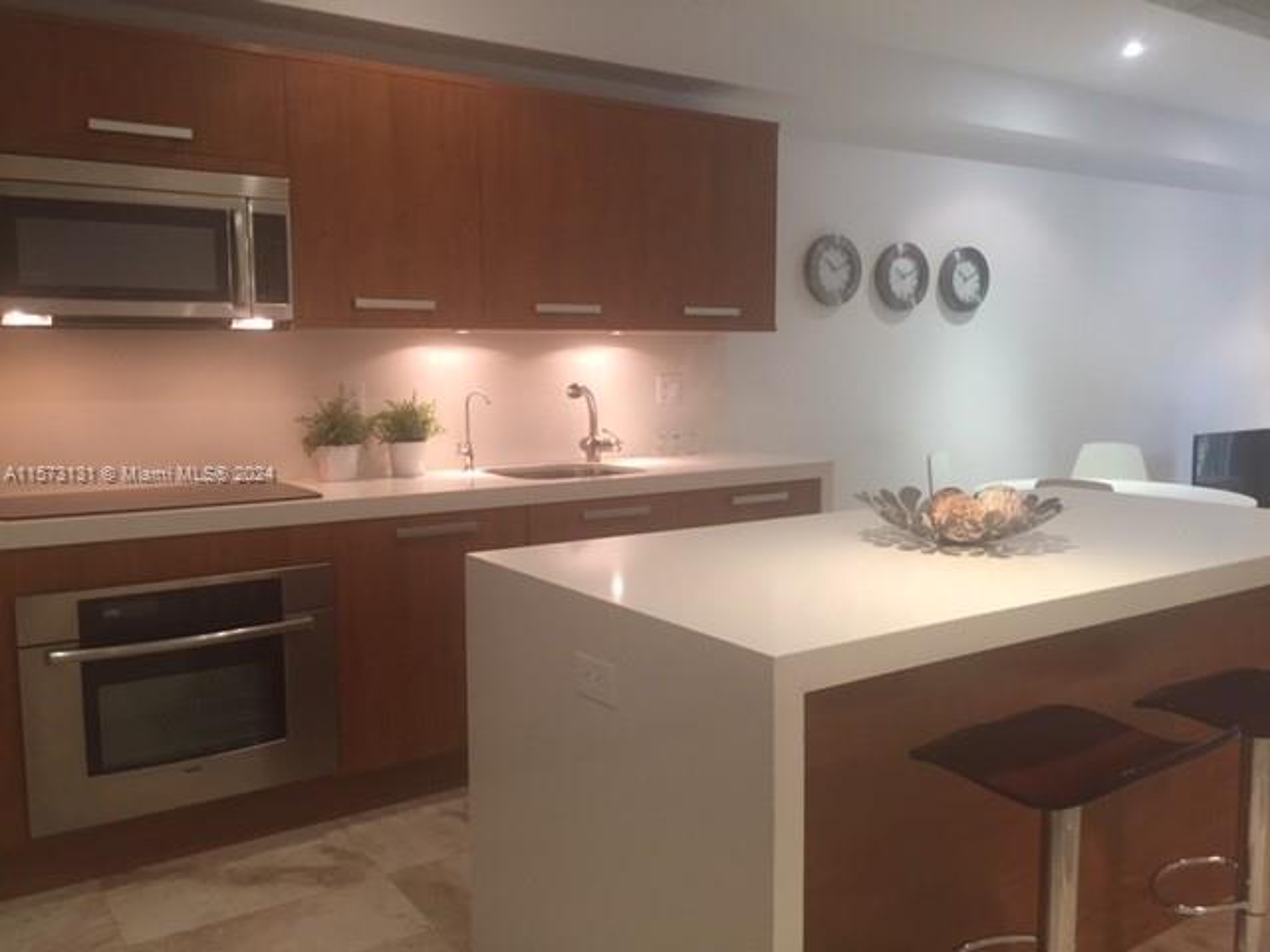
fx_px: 1064
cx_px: 635
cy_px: 476
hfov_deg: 61.7
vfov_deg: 48.2
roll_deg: -1.2
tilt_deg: -6.7
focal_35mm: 29
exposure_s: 1/33
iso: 160
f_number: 2.2
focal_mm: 4.15
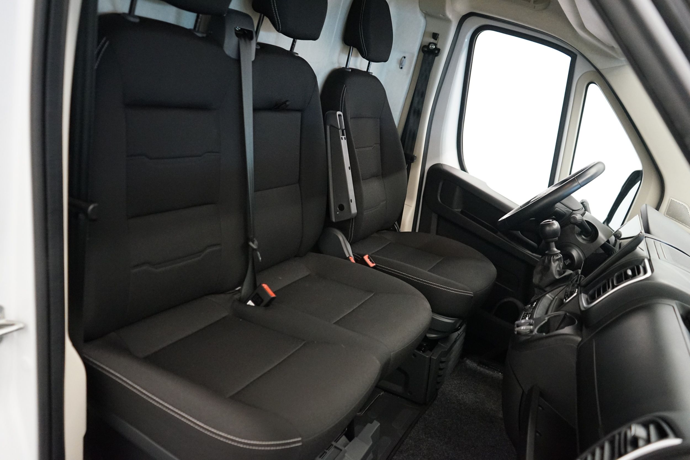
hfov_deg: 65.5
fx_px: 537
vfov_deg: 46.4
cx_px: 345
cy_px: 230
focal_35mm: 28
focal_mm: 28
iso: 5000
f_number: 3.5
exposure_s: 1/160
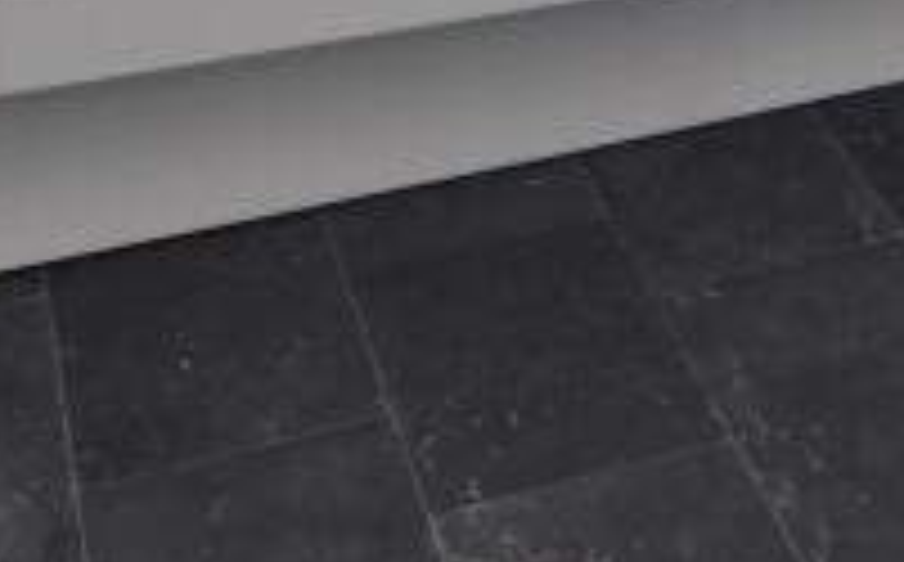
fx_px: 1919
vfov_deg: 12.0
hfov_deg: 26.0
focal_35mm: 78
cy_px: -937
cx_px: 733
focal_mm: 10
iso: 400
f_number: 4.5
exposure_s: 1/80
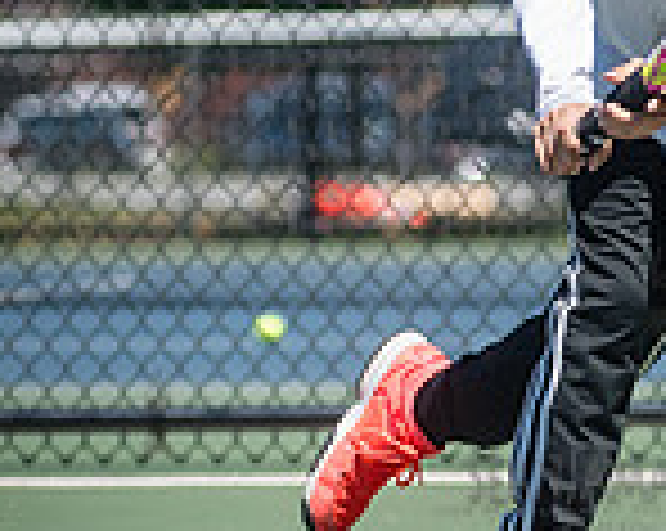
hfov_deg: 3.2
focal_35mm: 600
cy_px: -2
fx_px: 11811
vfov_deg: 2.6
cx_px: 730
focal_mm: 120
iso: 200
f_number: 4.5
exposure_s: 1/1250
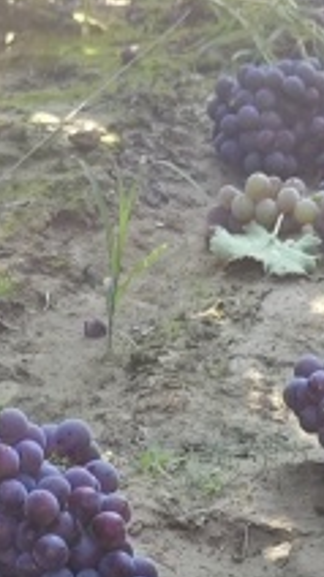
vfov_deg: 14.9
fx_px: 1927
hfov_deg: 9.6
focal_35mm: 126
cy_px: 1022
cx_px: 267
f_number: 1.88
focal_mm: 5.56
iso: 71
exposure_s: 1/142
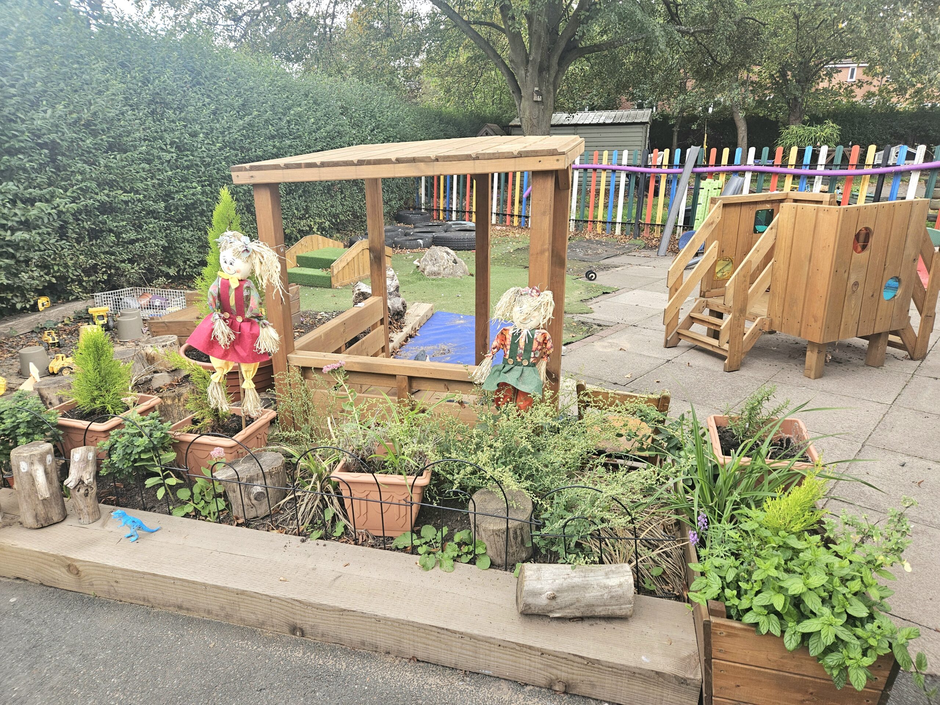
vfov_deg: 58.9
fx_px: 625
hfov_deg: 73.9
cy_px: 352
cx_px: 470
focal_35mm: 23
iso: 50
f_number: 1.8
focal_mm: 5.4
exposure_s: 1/182
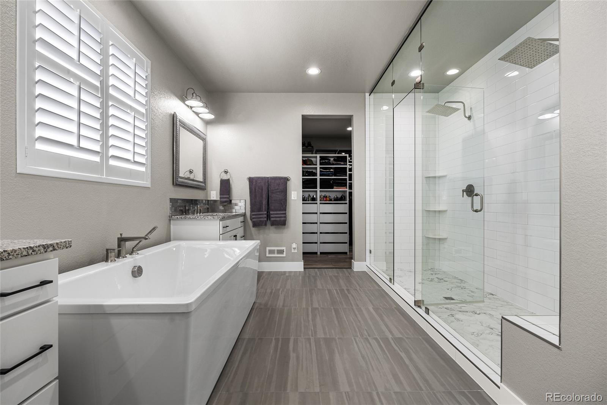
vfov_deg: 73.8
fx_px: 270
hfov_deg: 96.7
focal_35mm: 16
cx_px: 304
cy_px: 202
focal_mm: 16
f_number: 8
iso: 200
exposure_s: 1/8
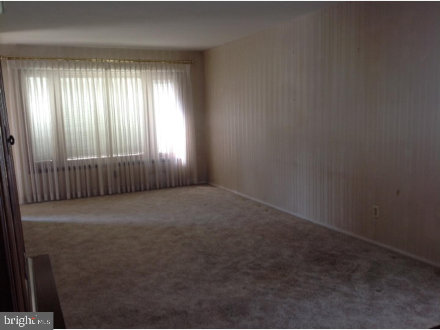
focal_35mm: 35
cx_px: 220
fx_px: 445
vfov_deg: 40.7
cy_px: 165
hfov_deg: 52.6
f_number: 2.4
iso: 50
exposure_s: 1/30
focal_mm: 4.28
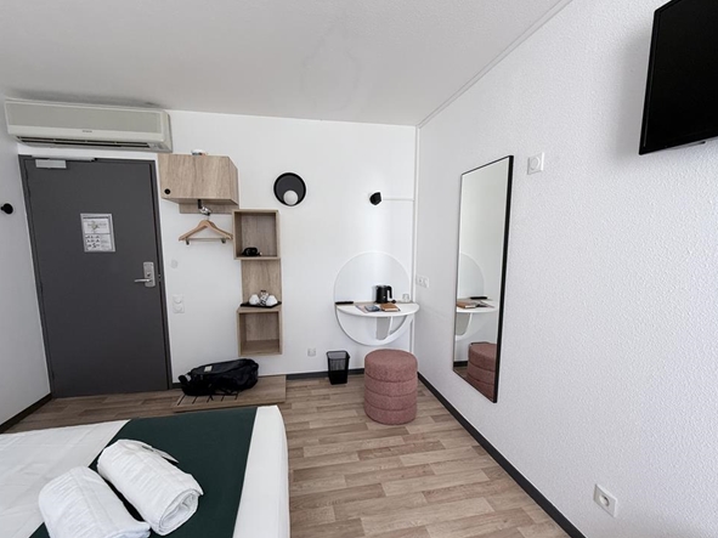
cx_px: 341
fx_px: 311
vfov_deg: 81.7
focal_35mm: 15
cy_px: 281
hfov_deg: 98.1
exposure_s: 1/99
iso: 200
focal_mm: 2.22
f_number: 2.2
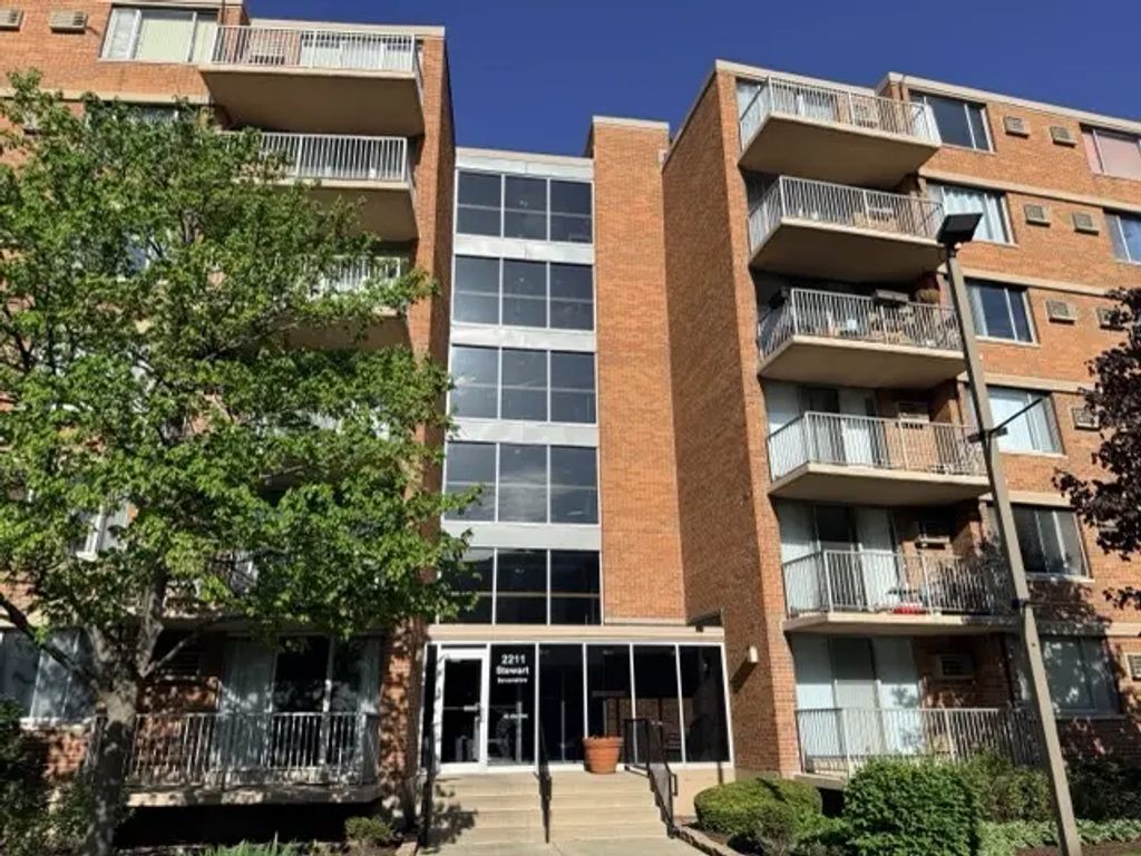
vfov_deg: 56.8
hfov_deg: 71.6
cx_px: 570
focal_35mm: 24
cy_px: 428
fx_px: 791
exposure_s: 1/4975
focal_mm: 6.76
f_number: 1.78
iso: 80
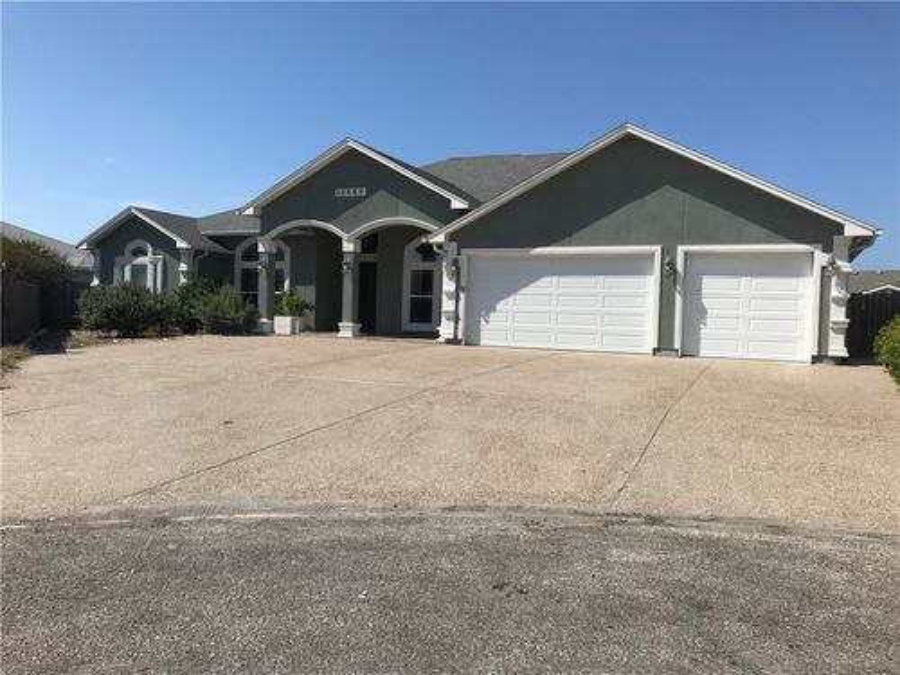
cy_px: 338
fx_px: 728
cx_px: 450
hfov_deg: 63.4
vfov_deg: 49.7
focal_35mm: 28
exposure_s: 1/3546
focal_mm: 3.99
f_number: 1.8
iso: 20
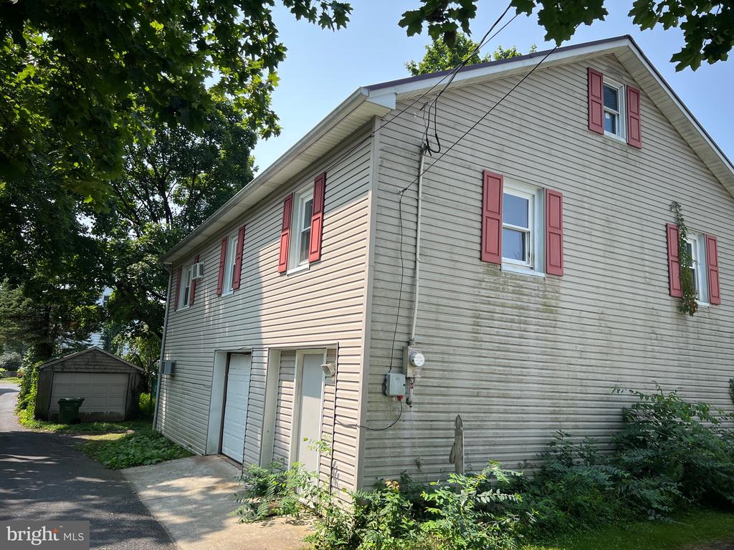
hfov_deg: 67.3
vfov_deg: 53.1
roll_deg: -2.7
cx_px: 367
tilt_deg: +9.5
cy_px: 275
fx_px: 551
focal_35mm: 26
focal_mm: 5.7
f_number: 1.5
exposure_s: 1/1645
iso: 50
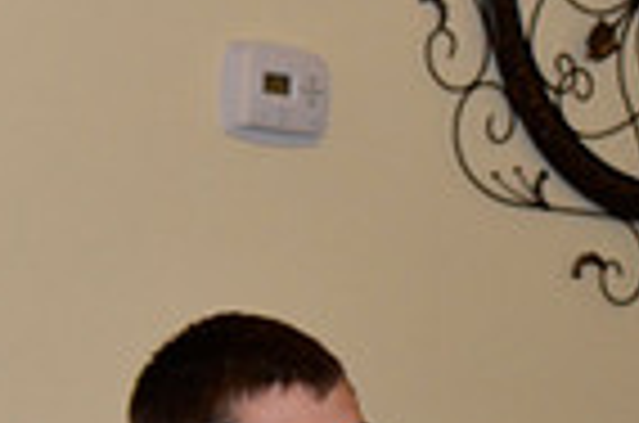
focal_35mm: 184
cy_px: 594
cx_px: -198
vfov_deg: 7.3
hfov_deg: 10.9
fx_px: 3259
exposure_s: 1/60
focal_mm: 30
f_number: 4.2
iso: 800
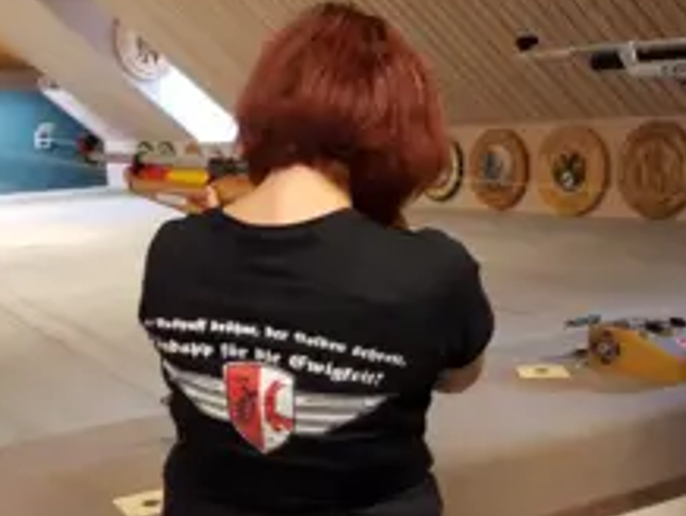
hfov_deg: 37.7
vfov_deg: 29.1
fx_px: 992
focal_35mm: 50
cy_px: 297
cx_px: 230
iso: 160
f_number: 1.7
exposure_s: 1/25
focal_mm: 4.2
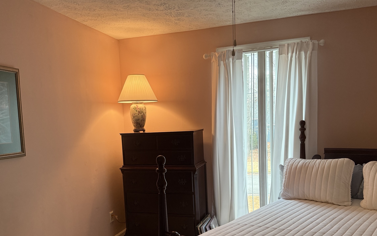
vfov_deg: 38.9
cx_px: 182
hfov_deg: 59.6
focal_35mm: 32
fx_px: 329
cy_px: 159
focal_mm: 6.76
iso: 320
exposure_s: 1/60
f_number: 1.78
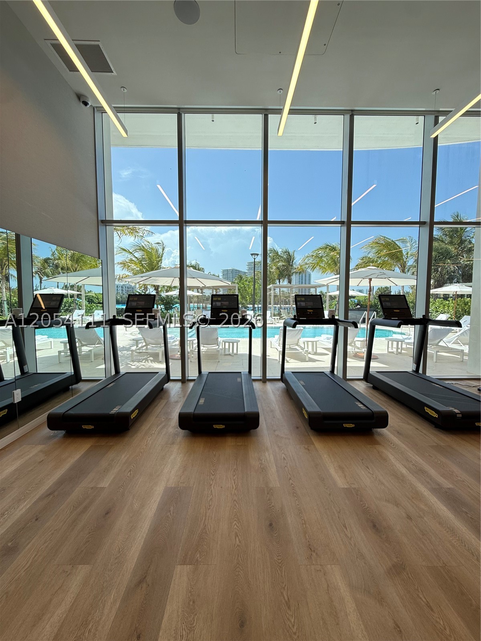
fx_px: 259
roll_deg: -0.9
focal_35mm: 14
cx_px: 240
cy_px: 320
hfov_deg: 85.7
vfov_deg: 102.1
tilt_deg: -3.3
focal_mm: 2.22
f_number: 2.2
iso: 64
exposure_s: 1/175
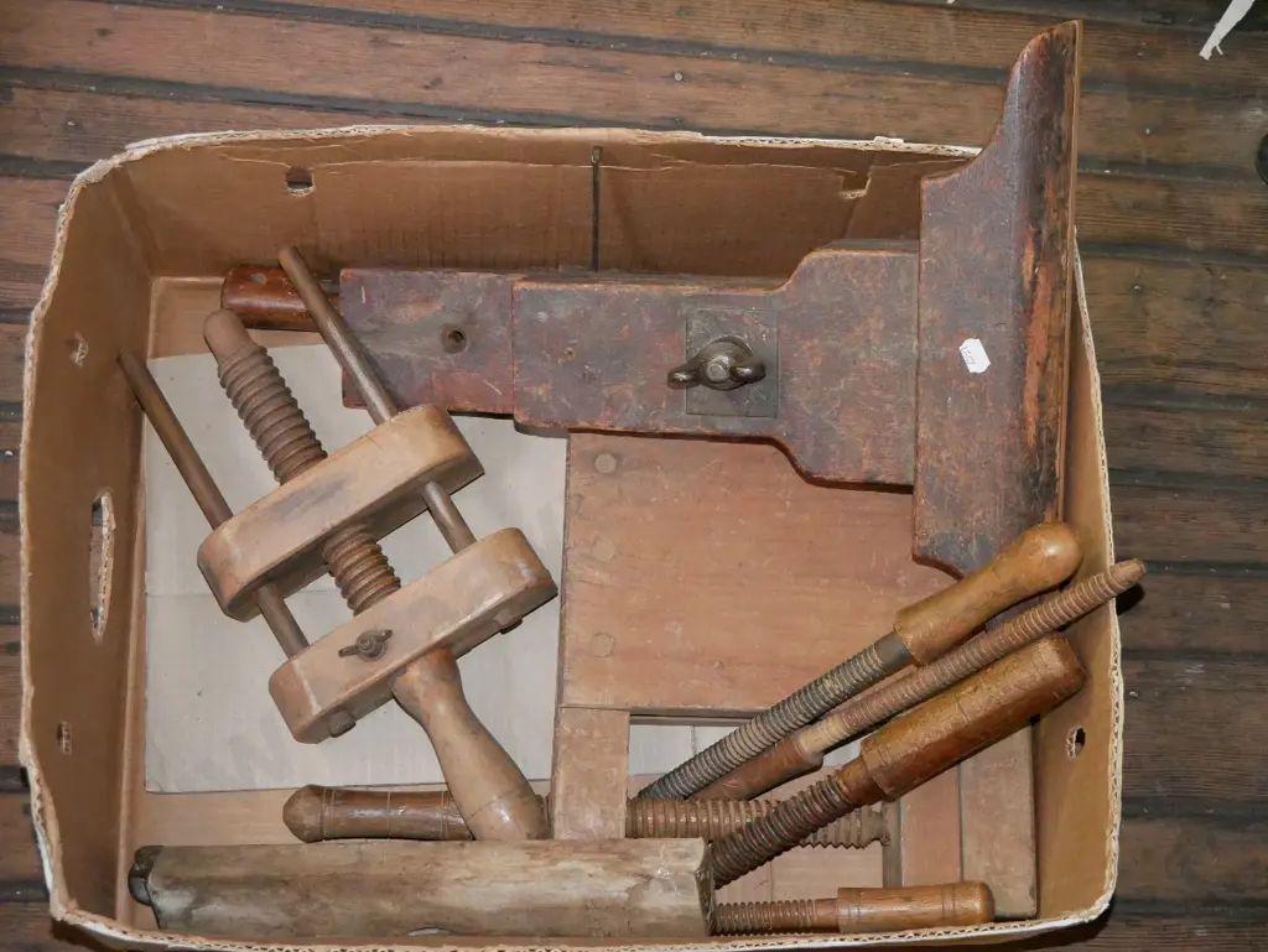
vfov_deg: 26.1
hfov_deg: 34.3
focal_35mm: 56
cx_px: 634
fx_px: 2052
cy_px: 476
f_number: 4.7
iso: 3200
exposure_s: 1/80
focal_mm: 28
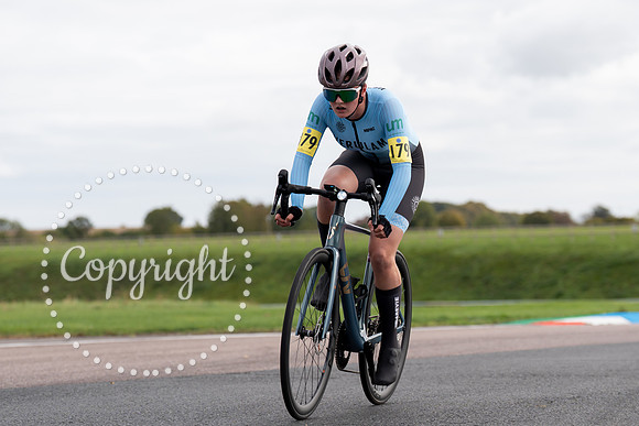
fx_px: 2198
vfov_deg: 11.1
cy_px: 210
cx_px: 370
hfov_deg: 16.5
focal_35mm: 124
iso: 125
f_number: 3.5
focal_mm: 95
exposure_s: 1/800
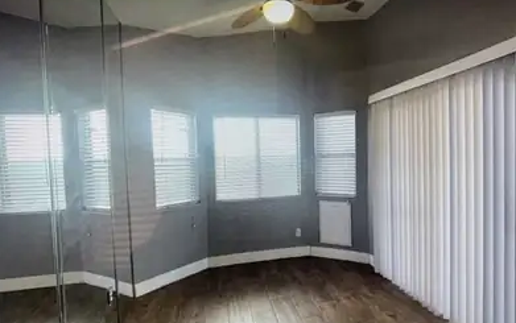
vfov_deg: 47.5
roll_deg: +1.1
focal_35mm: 26
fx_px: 366
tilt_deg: -5.0
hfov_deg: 70.4
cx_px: 253
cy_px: 187
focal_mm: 6.76
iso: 80
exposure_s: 1/120
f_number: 1.78
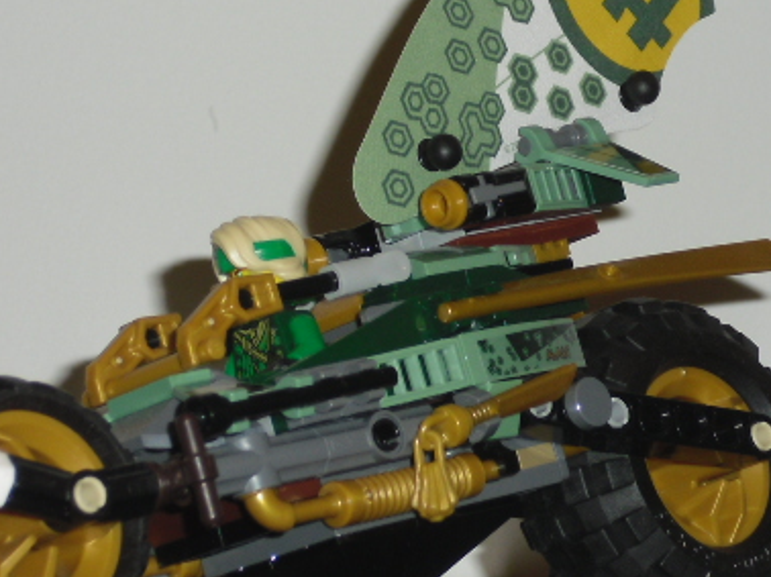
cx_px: 422
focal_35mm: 178
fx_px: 3962
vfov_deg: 8.3
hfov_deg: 11.1
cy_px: 194
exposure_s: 1/60
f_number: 5.6
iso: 200
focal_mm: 18.9
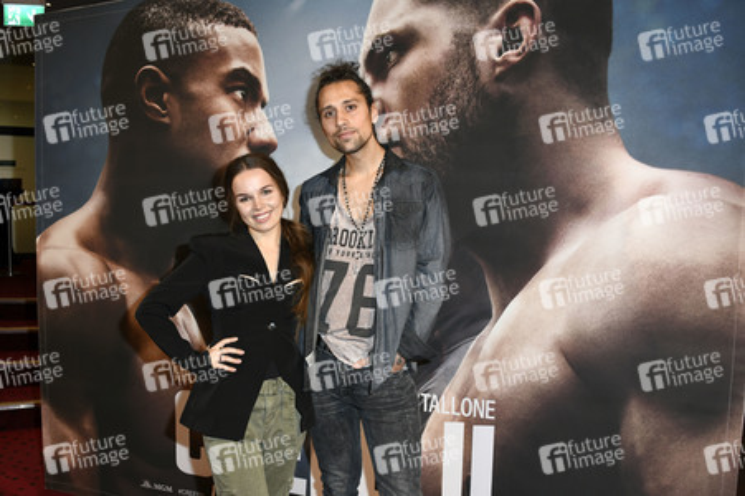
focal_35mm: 28
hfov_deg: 65.5
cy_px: 248
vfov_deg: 46.3
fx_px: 579
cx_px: 372
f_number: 6.3
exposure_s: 1/125
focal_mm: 28
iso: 500
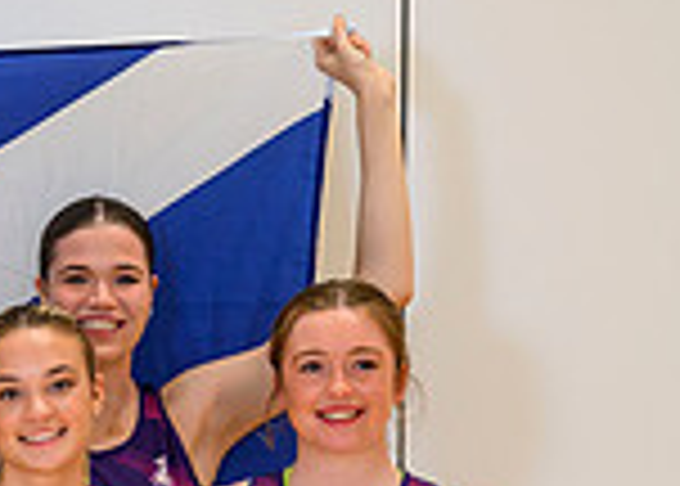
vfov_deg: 5.6
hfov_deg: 7.7
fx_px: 4888
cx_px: -592
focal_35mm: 253
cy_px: 725
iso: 1600
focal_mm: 58
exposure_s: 1/160
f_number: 4.5
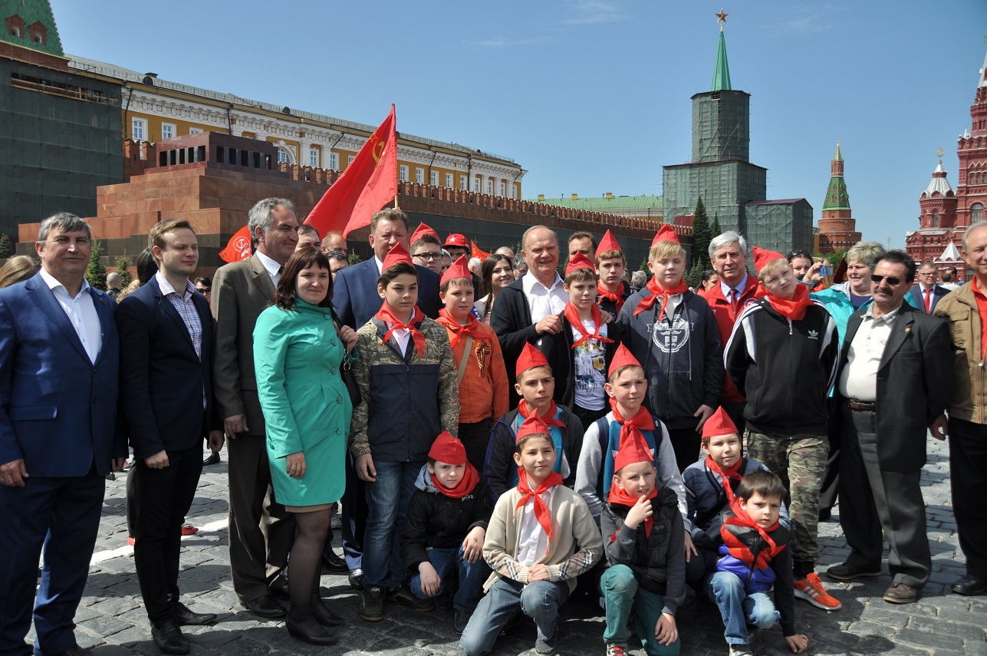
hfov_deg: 67.4
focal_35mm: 27
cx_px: 494
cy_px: 328
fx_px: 739
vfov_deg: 47.8
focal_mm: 18
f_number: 4.5
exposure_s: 1/1000
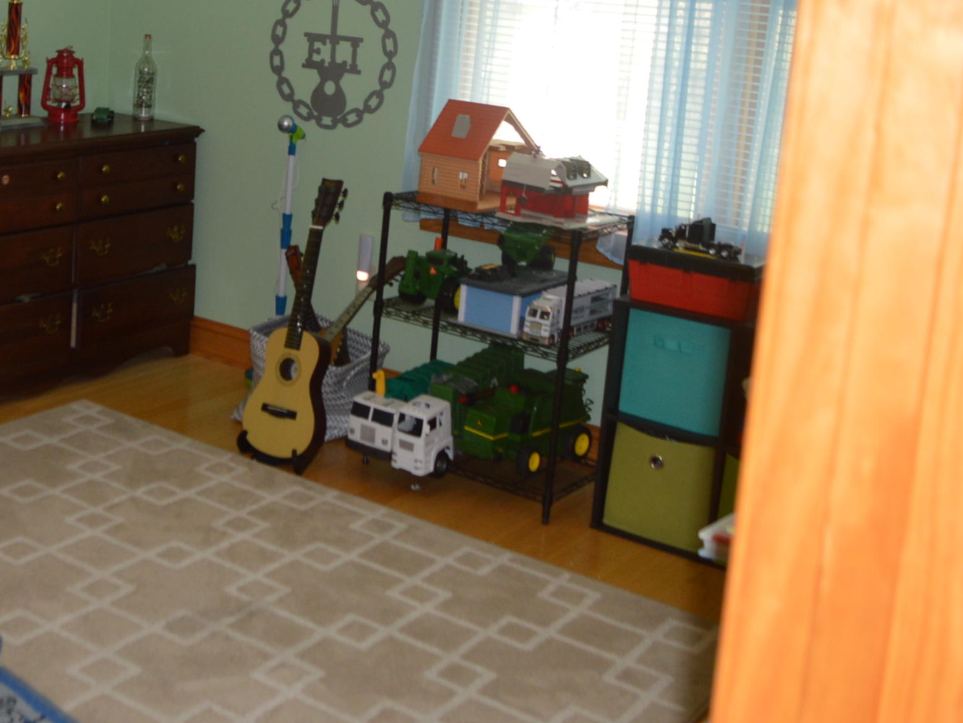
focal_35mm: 50
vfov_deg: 28.6
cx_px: 196
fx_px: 1391
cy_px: 165
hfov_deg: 36.9
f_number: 3.5
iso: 450
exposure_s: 1/60
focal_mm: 18
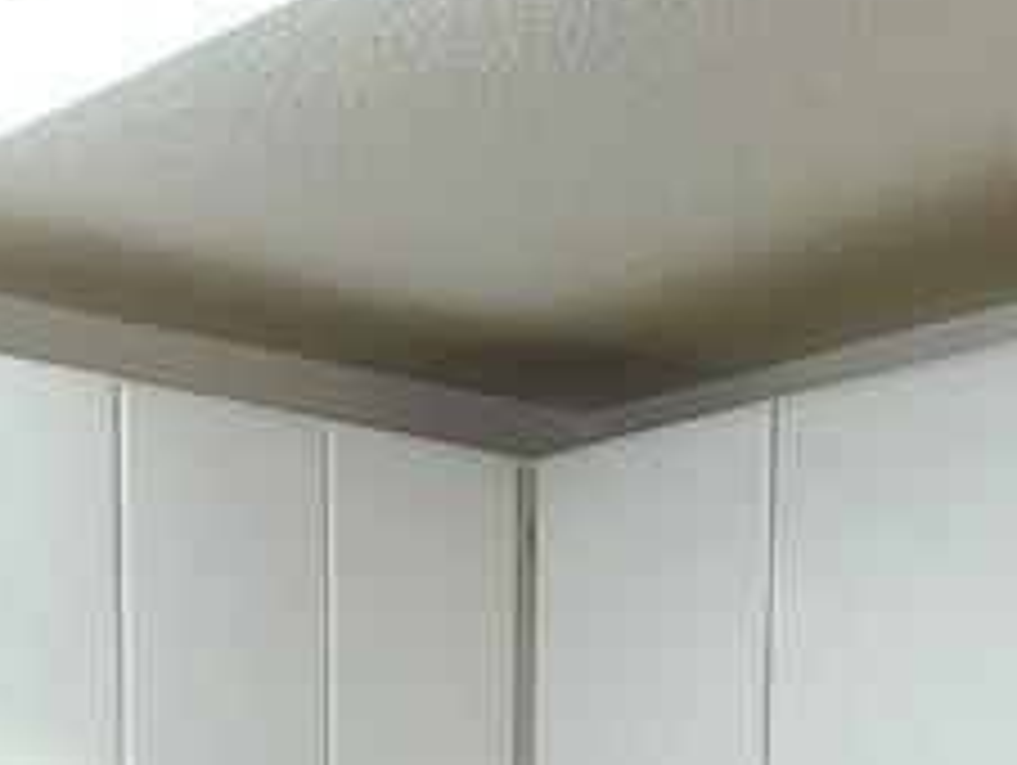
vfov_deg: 13.4
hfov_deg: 21.1
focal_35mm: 92
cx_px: 770
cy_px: 1620
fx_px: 2706
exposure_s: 1/60
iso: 80
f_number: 2.2
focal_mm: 2.2
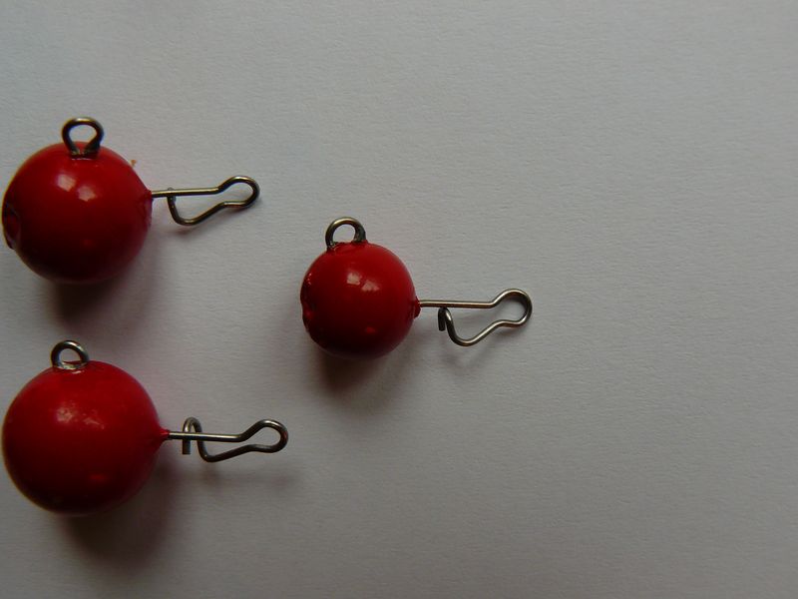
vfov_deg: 39.7
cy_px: 300
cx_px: 399
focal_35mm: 36
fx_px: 830
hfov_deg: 51.4
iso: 100
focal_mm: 6
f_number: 4
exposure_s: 1/100
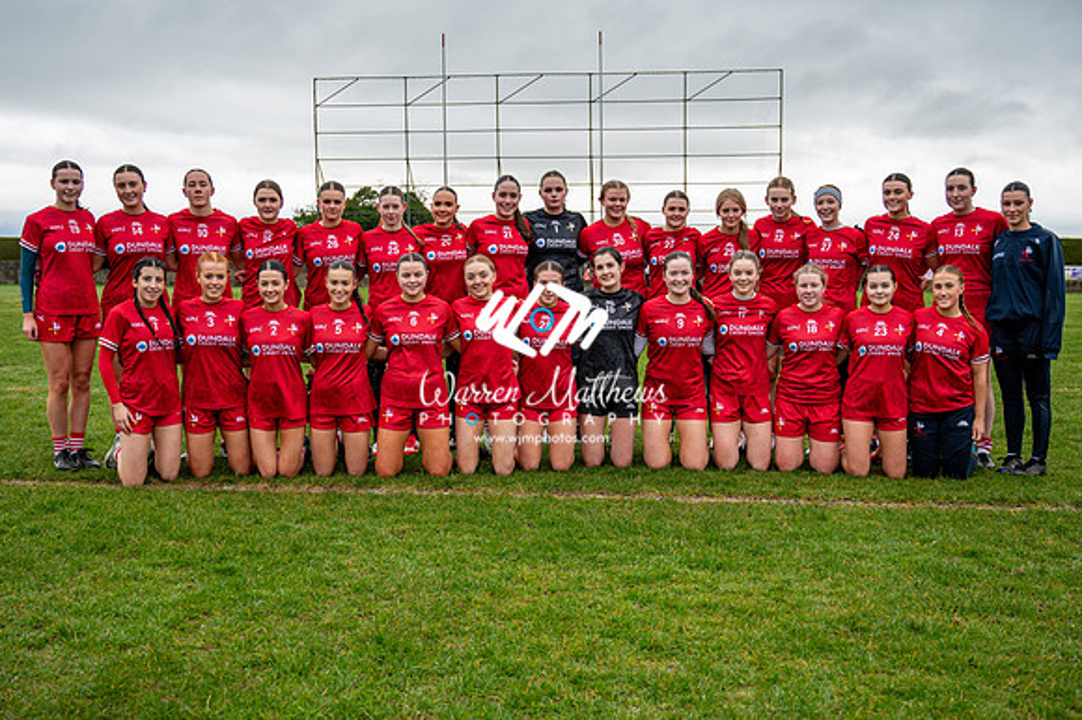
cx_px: 534
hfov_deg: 48.6
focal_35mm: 40
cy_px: 384
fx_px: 1198
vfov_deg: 33.4
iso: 160
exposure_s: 1/320
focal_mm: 33
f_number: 4
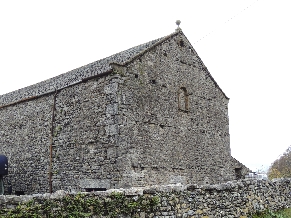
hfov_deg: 43.9
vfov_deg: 33.6
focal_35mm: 43
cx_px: 146
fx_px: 361
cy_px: 109
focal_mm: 7.6
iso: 100
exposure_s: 1/100
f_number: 3.4
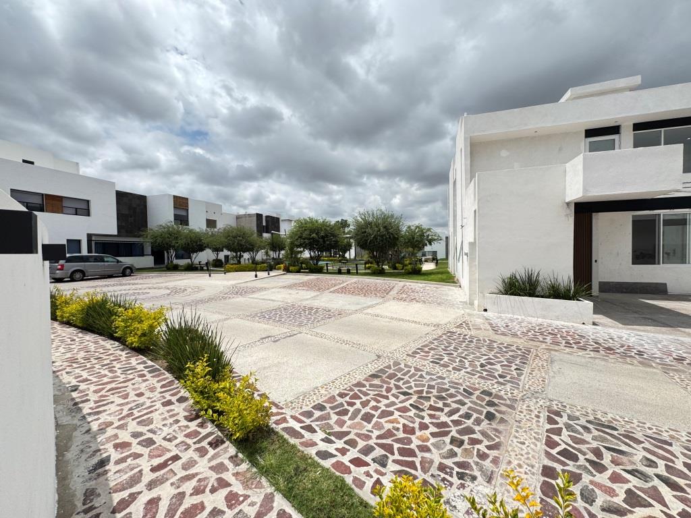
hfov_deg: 102.1
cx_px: 346
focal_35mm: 14
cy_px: 259
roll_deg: +1.9
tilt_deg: -1.6
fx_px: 279
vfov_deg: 85.7
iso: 40
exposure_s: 1/1976
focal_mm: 2.22
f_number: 2.2
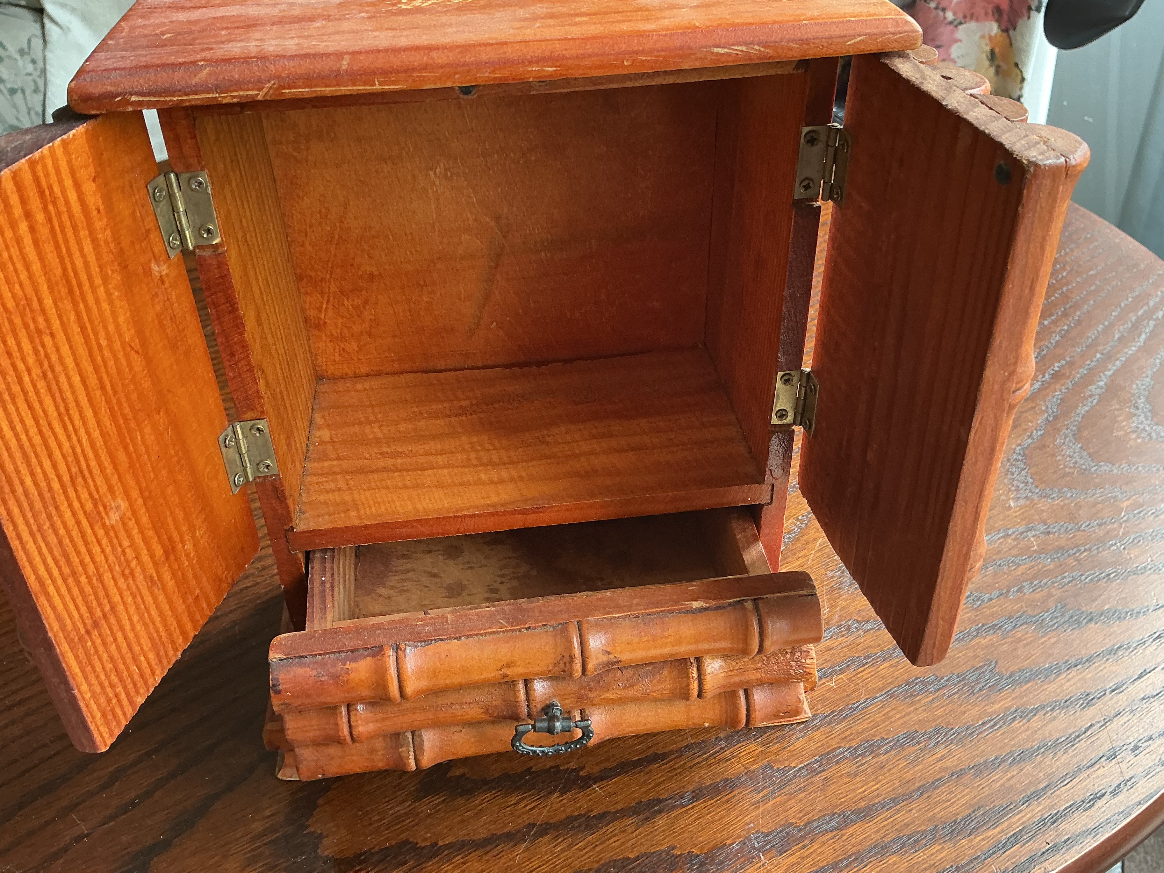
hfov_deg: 56.8
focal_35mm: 32
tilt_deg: -36.8
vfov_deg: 44.2
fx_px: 1076
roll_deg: +3.0
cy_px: 450
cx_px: 572
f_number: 1.8
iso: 50
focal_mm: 3
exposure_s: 1/60
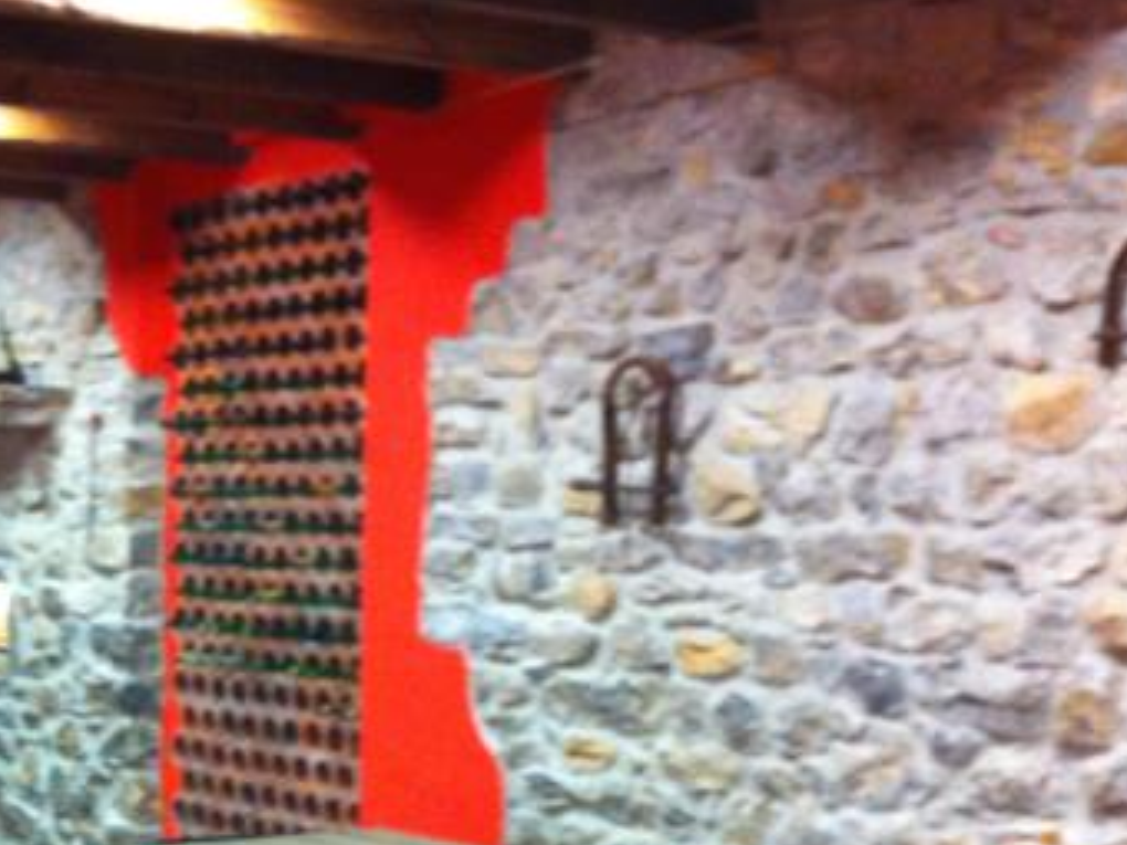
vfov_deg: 18.6
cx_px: 162
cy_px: 862
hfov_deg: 24.8
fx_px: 2507
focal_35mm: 77
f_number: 2.8
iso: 200
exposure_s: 1/15
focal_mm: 3.85
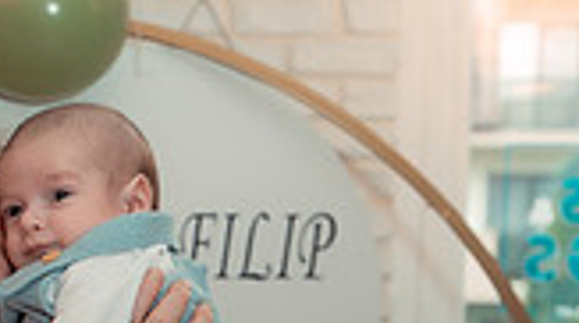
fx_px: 1333
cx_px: 57
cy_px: 401
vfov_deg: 13.4
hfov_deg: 23.8
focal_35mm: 87
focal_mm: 30
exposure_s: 1/250
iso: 1600
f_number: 2.8
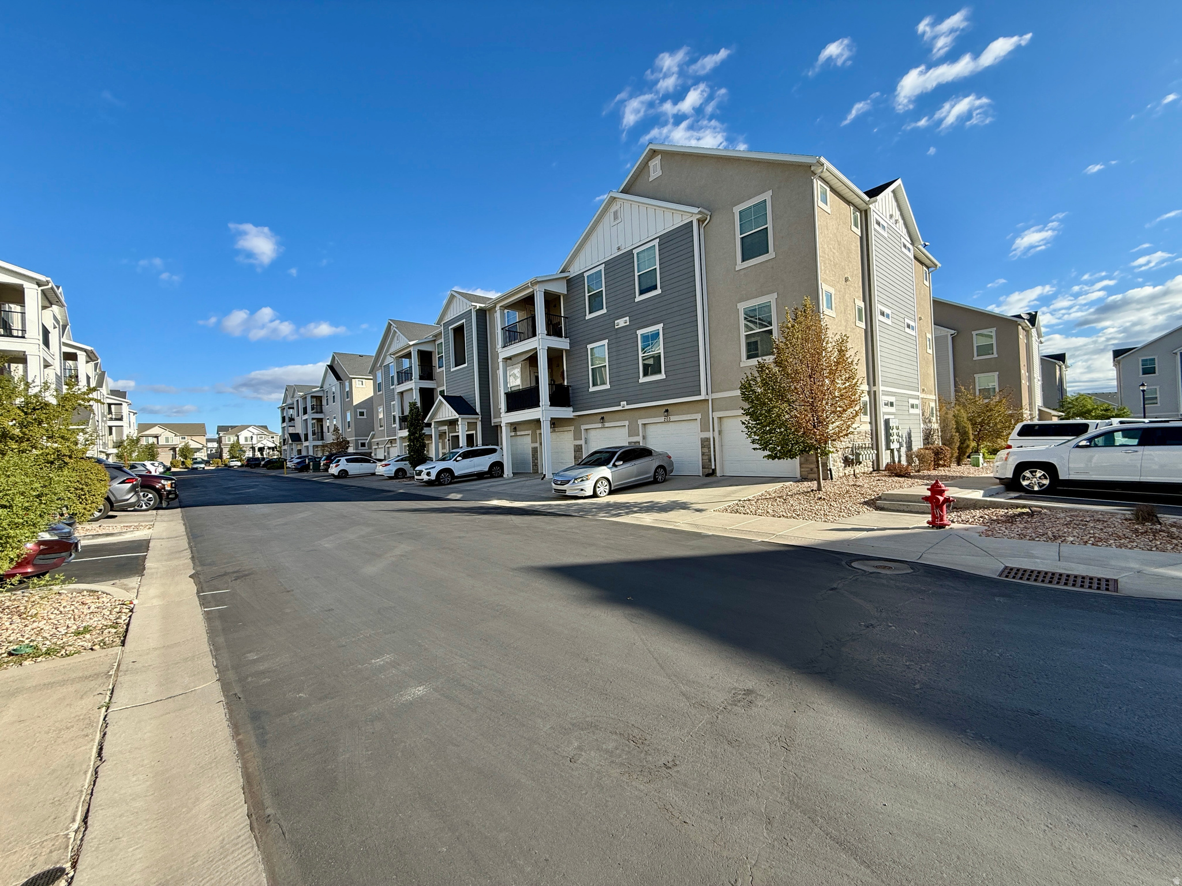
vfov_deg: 85.7
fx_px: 478
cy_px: 443
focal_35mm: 14
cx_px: 591
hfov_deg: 102.1
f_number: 2.2
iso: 50
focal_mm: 2.22
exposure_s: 1/955
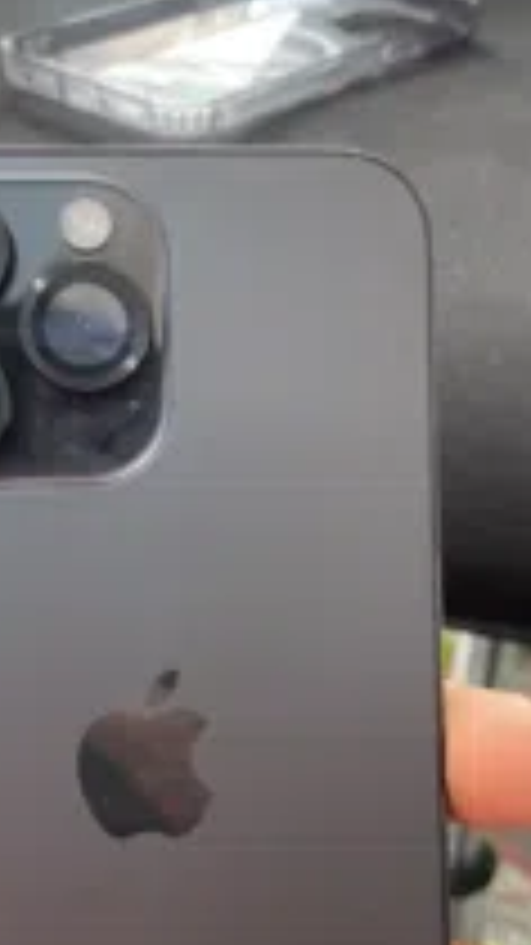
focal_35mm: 54
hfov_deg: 22.2
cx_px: 243
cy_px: 508
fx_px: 1353
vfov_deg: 38.5
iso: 125
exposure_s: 1/60
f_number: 1.8
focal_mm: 4.25
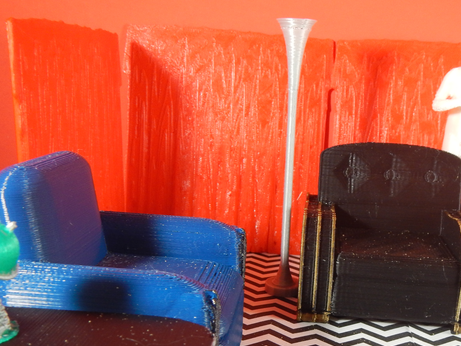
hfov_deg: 42.7
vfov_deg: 32.7
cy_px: 223
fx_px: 586
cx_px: 280
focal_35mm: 44
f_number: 3.9
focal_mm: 5
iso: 200
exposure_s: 1/30
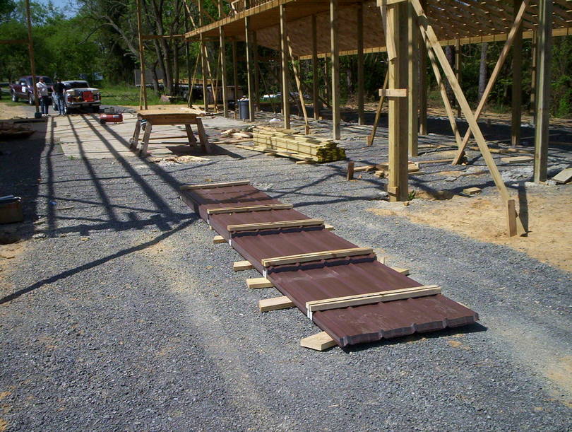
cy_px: 216
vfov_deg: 37.8
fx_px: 629
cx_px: 286
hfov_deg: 48.9
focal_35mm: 38
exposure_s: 1/1122
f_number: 4.5
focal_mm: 4.99
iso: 100
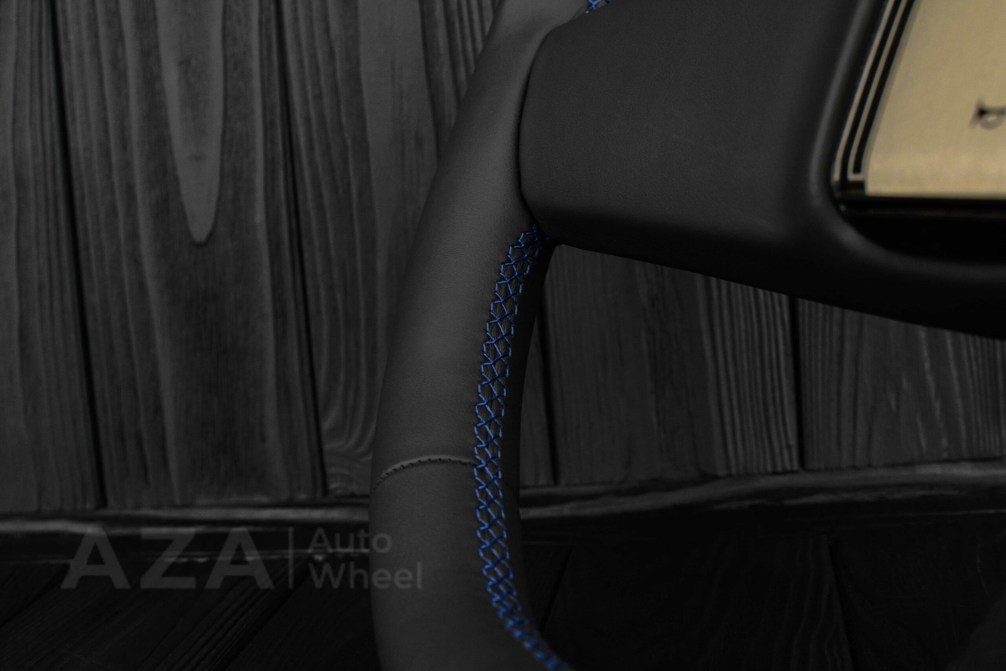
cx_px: 503
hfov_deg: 37.8
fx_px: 1467
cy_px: 336
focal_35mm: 52
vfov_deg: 25.8
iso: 500
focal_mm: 35
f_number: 6.3
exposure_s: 1/100
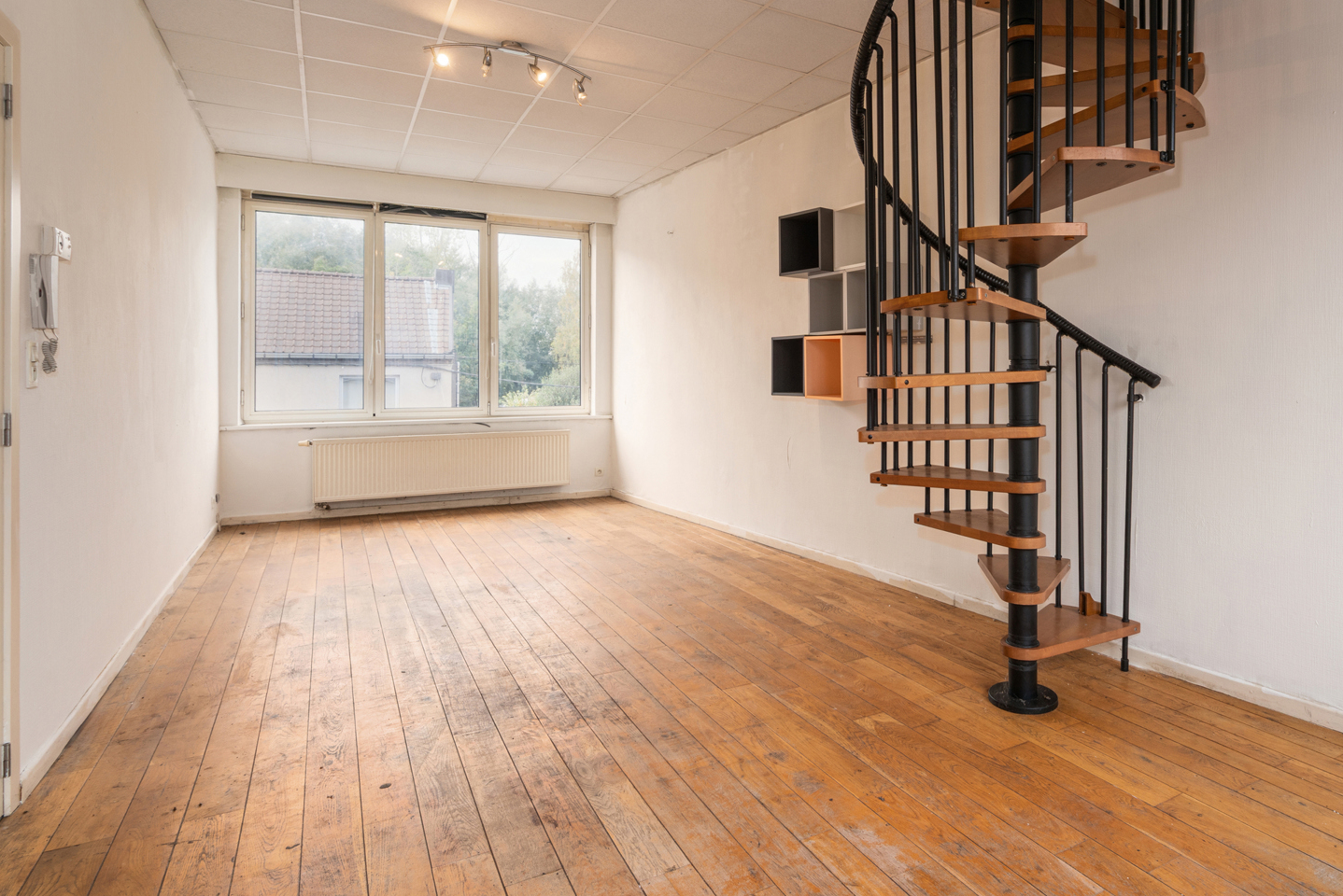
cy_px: 427
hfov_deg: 82.5
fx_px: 746
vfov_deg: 61.9
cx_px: 830
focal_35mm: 20
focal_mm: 16
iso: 250
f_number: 11
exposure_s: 1/4
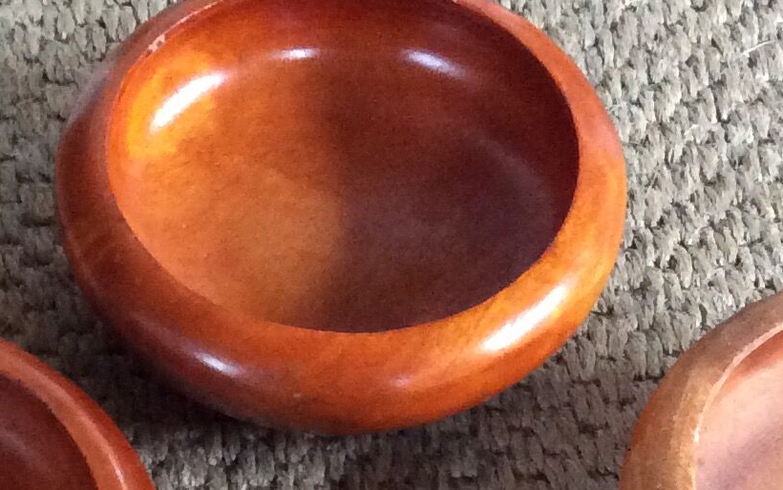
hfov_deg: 19.3
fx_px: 2284
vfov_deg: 11.5
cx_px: 216
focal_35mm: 107
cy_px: 831
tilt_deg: -62.0
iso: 320
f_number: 2.4
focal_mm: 3.3
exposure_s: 1/25
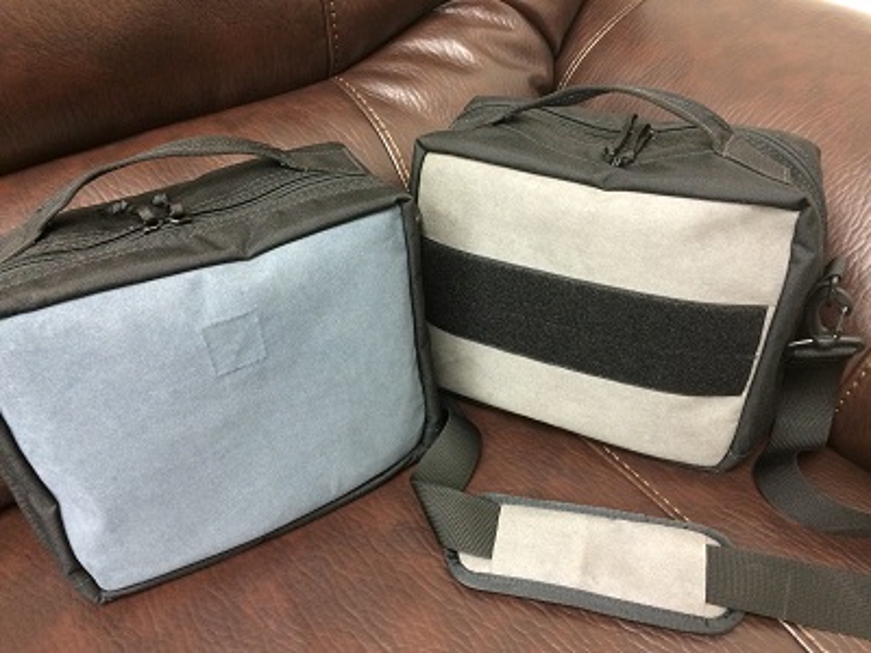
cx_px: 436
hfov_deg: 61.7
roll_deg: +0.8
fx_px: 730
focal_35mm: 29
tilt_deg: -44.1
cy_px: 326
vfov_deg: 48.2
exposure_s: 1/30
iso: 200
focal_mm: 4.15
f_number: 2.2
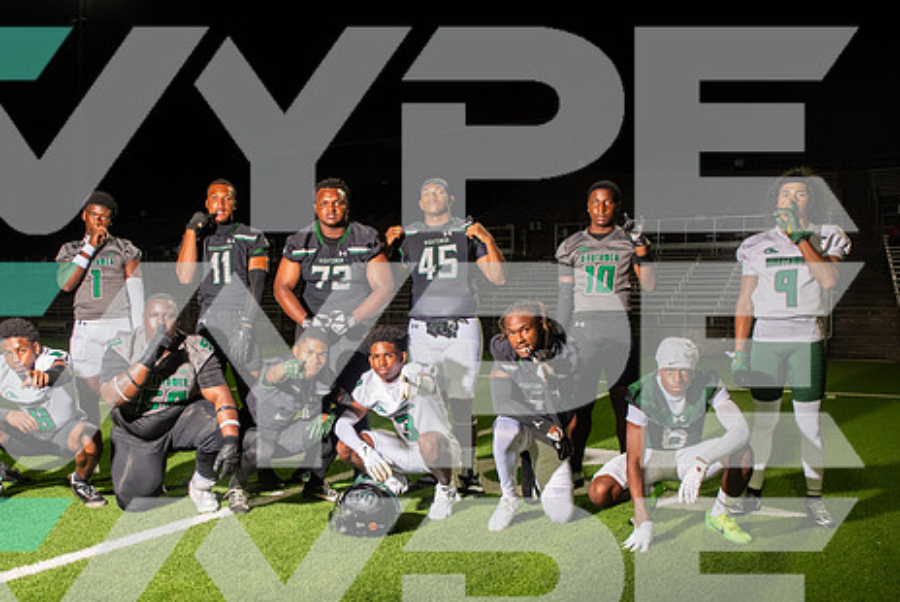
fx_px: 750
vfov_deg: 43.4
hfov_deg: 61.5
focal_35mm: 30
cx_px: 370
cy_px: 366
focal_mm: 24
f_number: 7.1
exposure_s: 1/400
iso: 1000
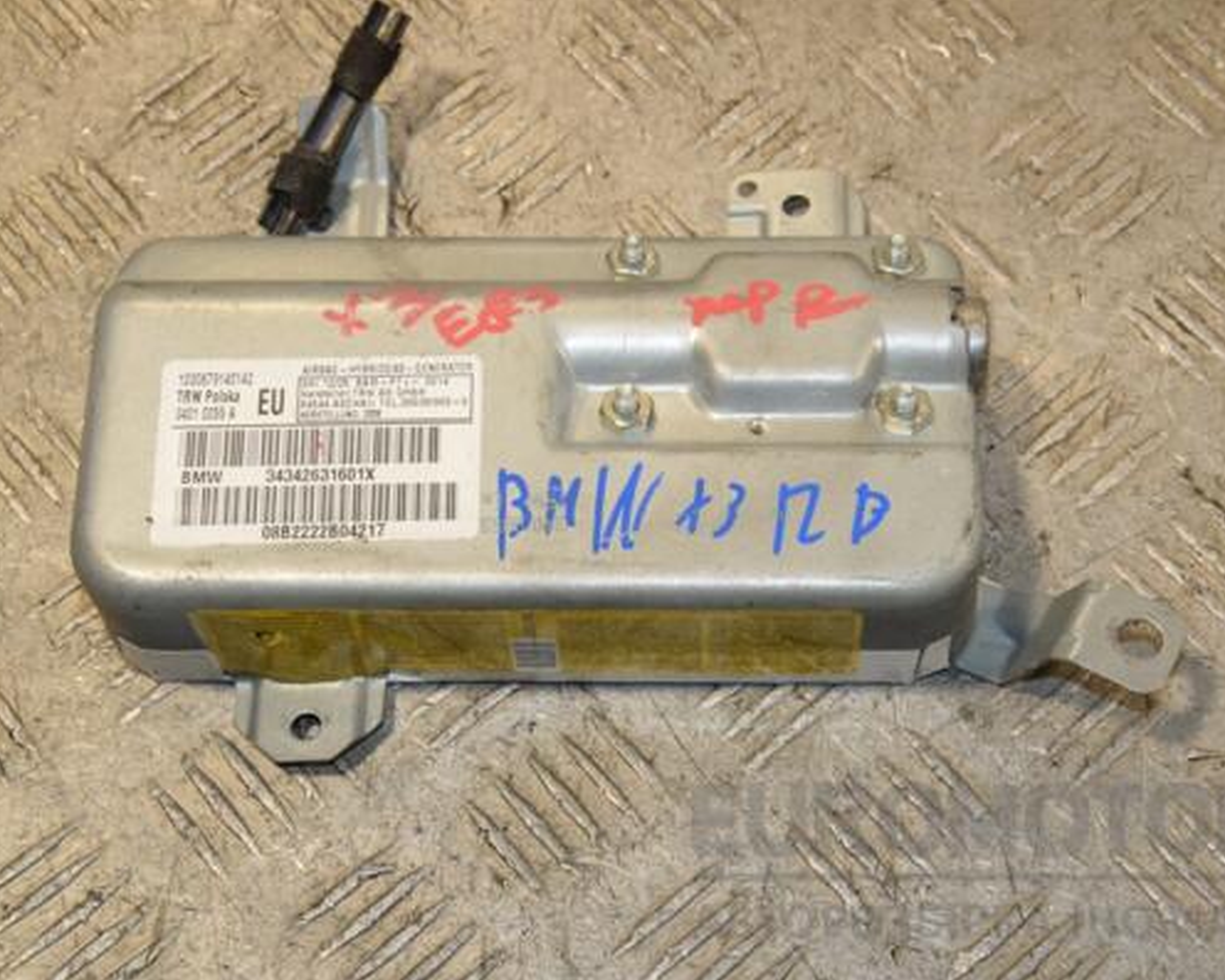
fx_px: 2777
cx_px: 645
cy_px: 491
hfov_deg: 24.9
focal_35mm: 77
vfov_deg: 20.0
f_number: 9
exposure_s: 1/200
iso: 800
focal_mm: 45
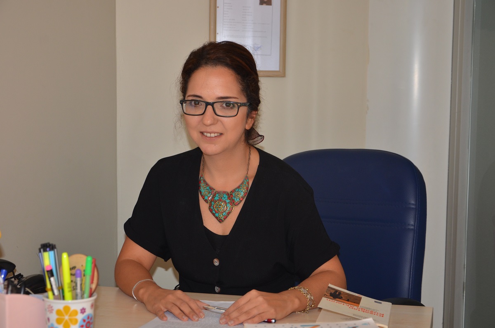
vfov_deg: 20.1
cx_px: 248
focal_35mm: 68
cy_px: 164
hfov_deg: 29.9
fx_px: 926
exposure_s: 1/60
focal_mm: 45
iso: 500
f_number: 4.8
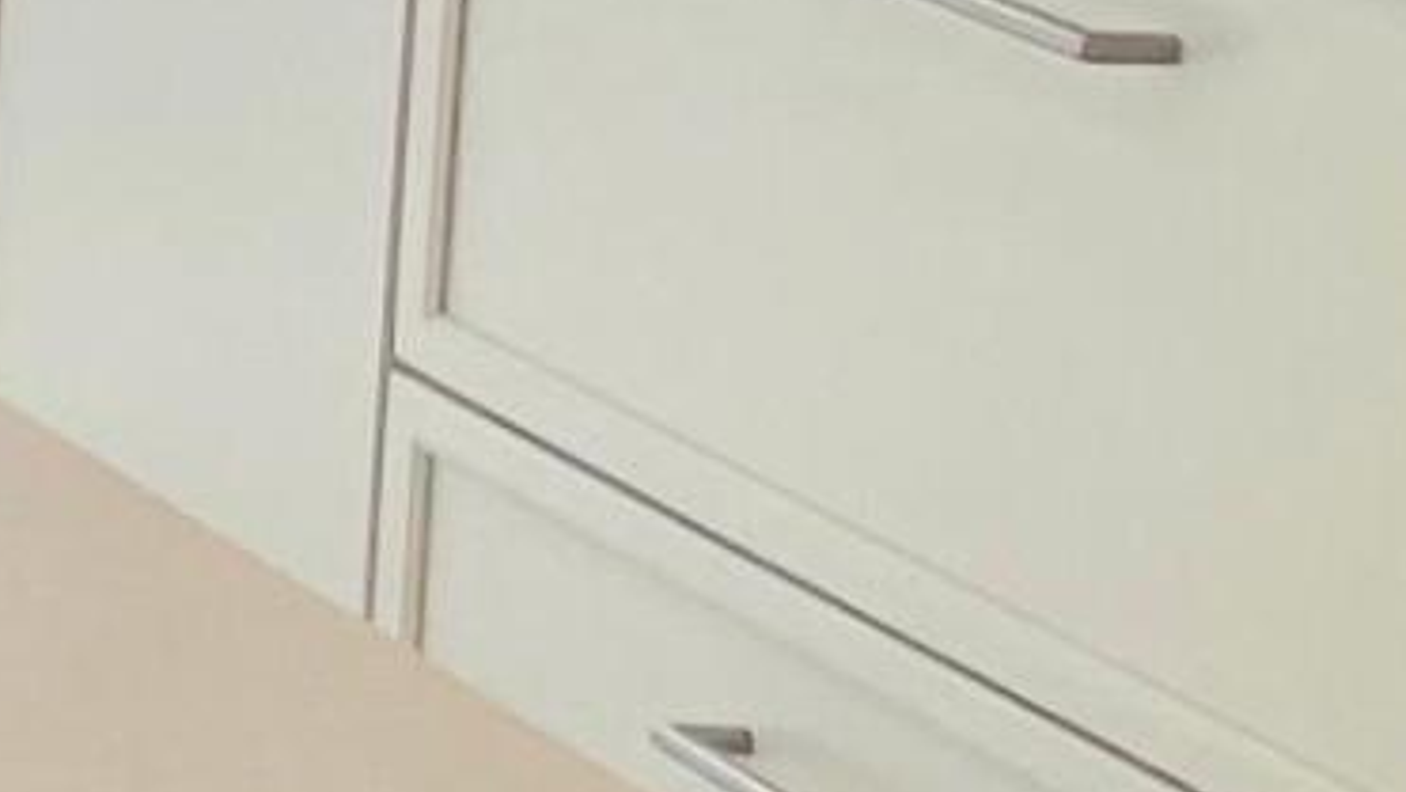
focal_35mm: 220
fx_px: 8205
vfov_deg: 5.5
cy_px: -481
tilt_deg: -9.9
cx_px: -3699
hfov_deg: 7.6
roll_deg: -0.2
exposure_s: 1/1125
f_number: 1.6
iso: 32
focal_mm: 4.2
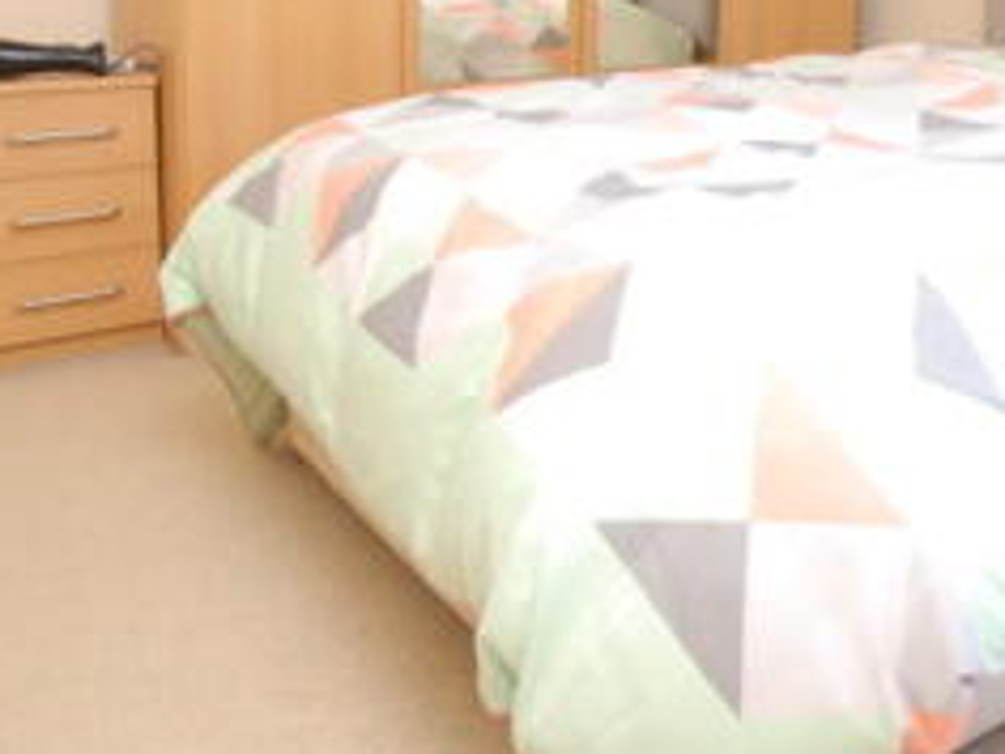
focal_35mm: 40
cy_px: 66
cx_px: 803
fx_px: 1161
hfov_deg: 44.5
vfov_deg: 33.9
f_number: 4
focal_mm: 10
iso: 100
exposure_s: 1/10
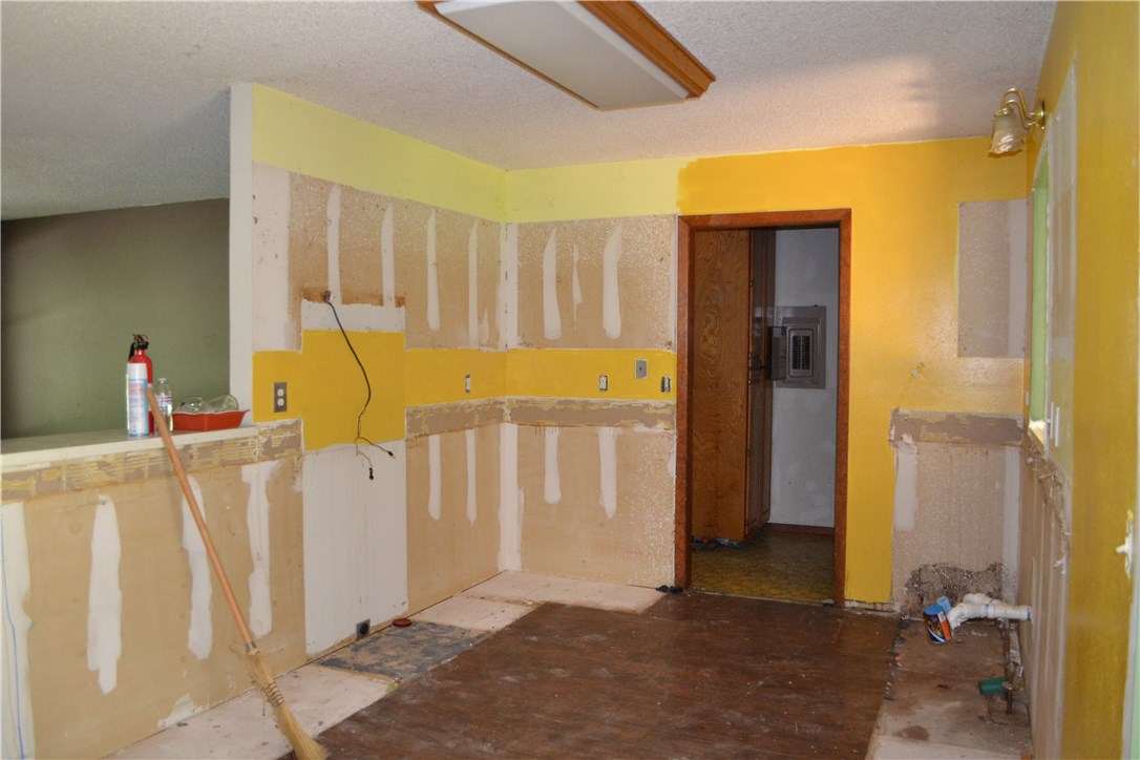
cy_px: 380
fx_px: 855
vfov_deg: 47.9
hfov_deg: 67.4
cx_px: 570
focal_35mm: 27
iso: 1800
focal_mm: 18
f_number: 3.5
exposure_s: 1/60
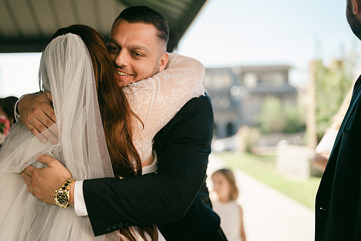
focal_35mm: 43
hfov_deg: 45.3
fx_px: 431
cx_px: 156
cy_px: 112
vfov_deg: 31.2
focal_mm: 35
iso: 64
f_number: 1.2
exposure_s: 1/1600
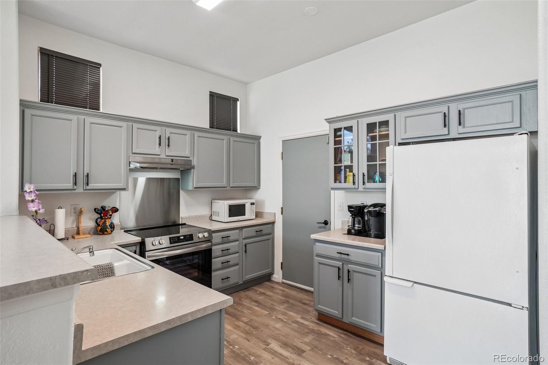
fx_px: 274
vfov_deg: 67.4
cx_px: 274
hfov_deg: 90.0
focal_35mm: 18
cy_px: 182
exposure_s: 1/15
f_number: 8
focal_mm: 12
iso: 400
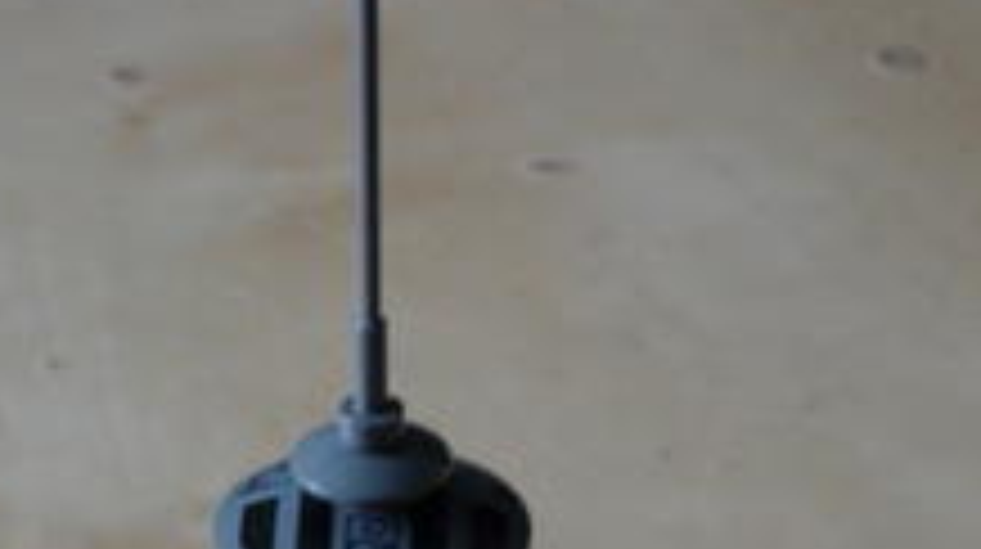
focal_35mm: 182
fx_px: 4728
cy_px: 508
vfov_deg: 6.6
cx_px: 328
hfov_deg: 11.8
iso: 200
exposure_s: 1/8
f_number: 3.6
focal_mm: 16.6
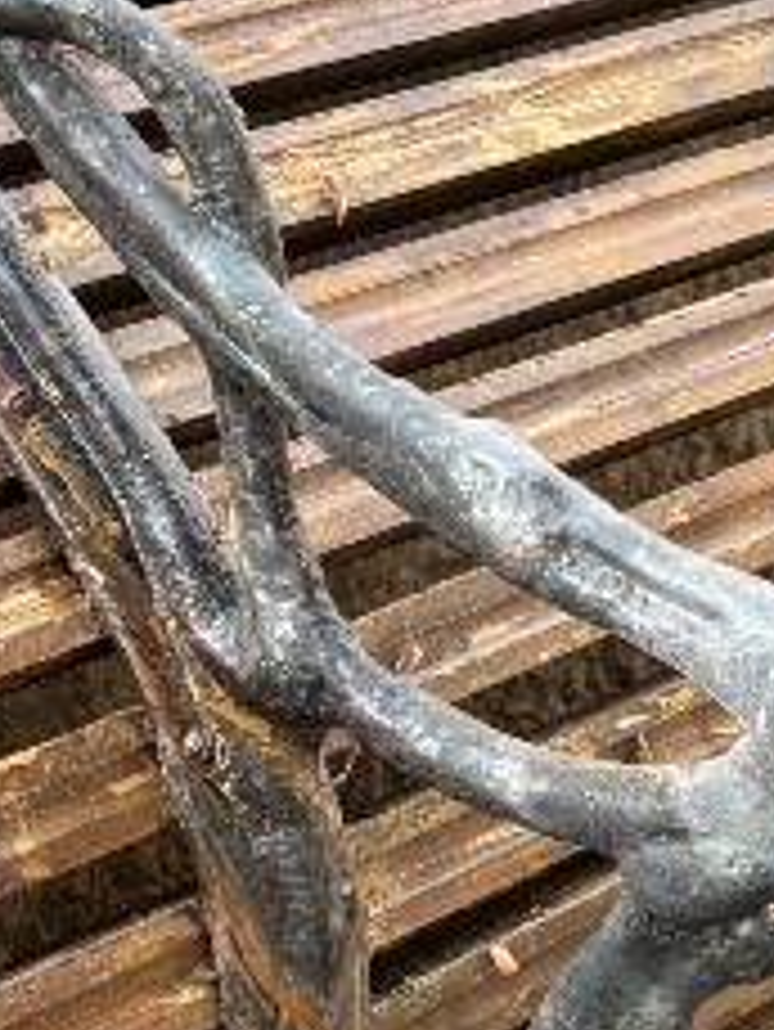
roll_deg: -1.7
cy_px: 940
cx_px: 198
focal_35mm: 136
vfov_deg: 14.3
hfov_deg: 10.9
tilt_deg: -23.5
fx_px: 4051
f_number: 1.6
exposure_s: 1/315
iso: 50
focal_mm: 5.96
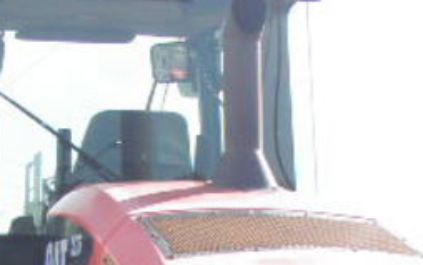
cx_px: 231
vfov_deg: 10.1
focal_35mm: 127
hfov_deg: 16.4
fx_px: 1465
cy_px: 368
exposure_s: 1/400
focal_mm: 6.7
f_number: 4.5
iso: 80
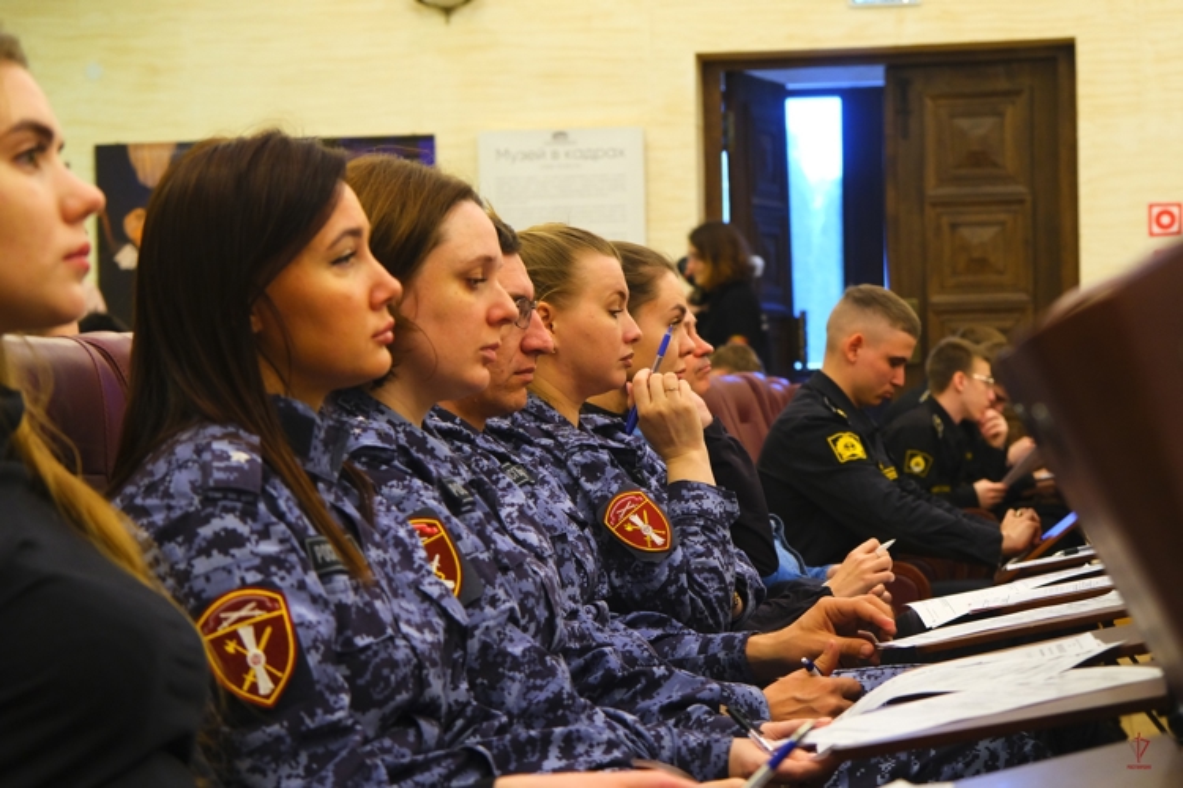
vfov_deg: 20.3
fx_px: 2202
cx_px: 592
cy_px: 394
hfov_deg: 30.1
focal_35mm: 67
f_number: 4
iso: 1250
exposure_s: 1/60.2
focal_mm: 44.7
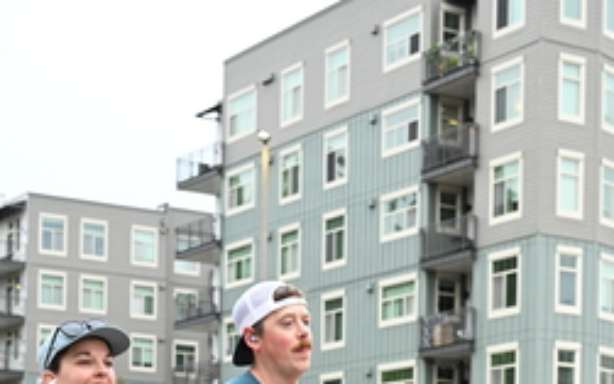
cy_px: 555
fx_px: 1607
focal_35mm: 96
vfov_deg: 13.0
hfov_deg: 21.6
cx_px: 309
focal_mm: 43
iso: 1600
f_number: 4
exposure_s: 1/640
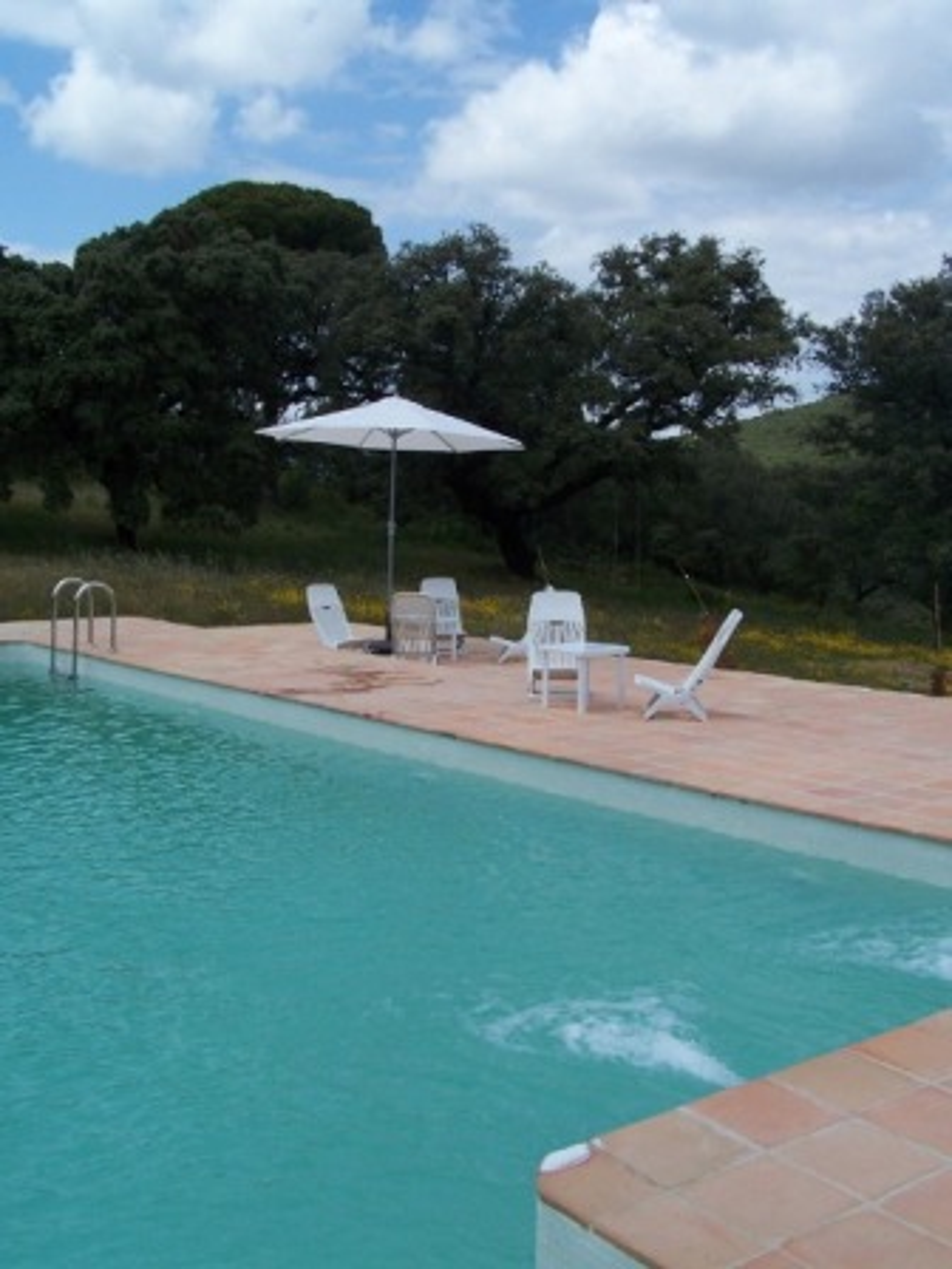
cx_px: 476
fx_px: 1393
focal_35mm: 38
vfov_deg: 49.0
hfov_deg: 37.7
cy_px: 634
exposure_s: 1/750
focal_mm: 6.3
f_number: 5.6
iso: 80
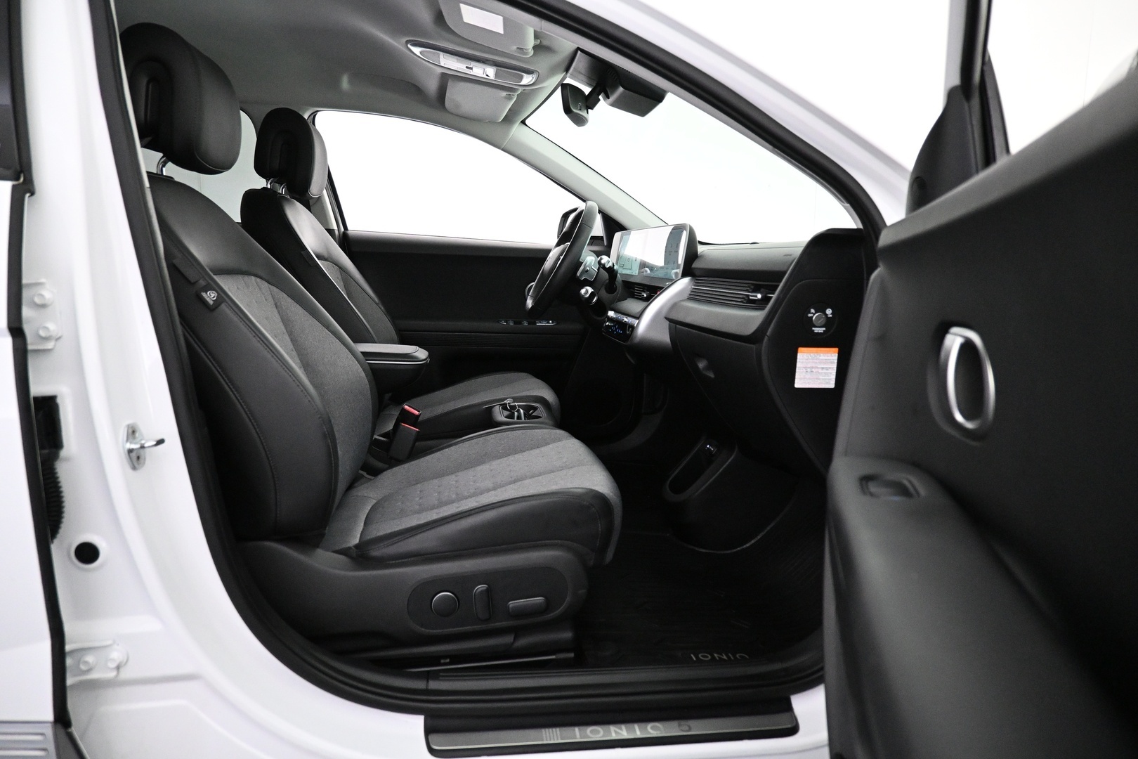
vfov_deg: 53.1
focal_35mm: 24
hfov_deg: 73.7
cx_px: 569
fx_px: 759
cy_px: 380
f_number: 3.5
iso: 4000
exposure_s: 1/100
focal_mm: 16
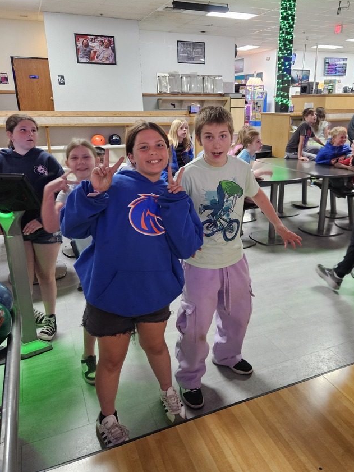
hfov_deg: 49.4
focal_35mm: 28
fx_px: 382
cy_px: 218
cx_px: 213
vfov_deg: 63.4
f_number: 1.8
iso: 800
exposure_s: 1/60
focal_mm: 5.4
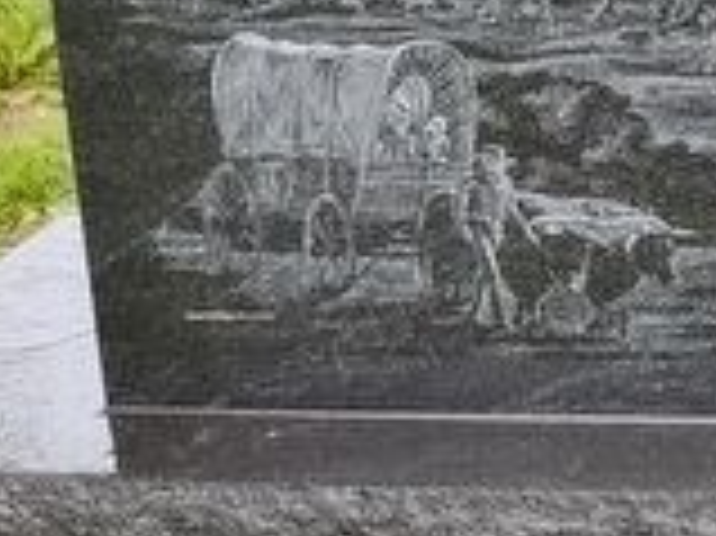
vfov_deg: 12.2
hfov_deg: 13.9
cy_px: -261
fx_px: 2398
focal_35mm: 116
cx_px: 1500
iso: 269
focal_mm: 5.56
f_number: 1.8
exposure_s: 1/120
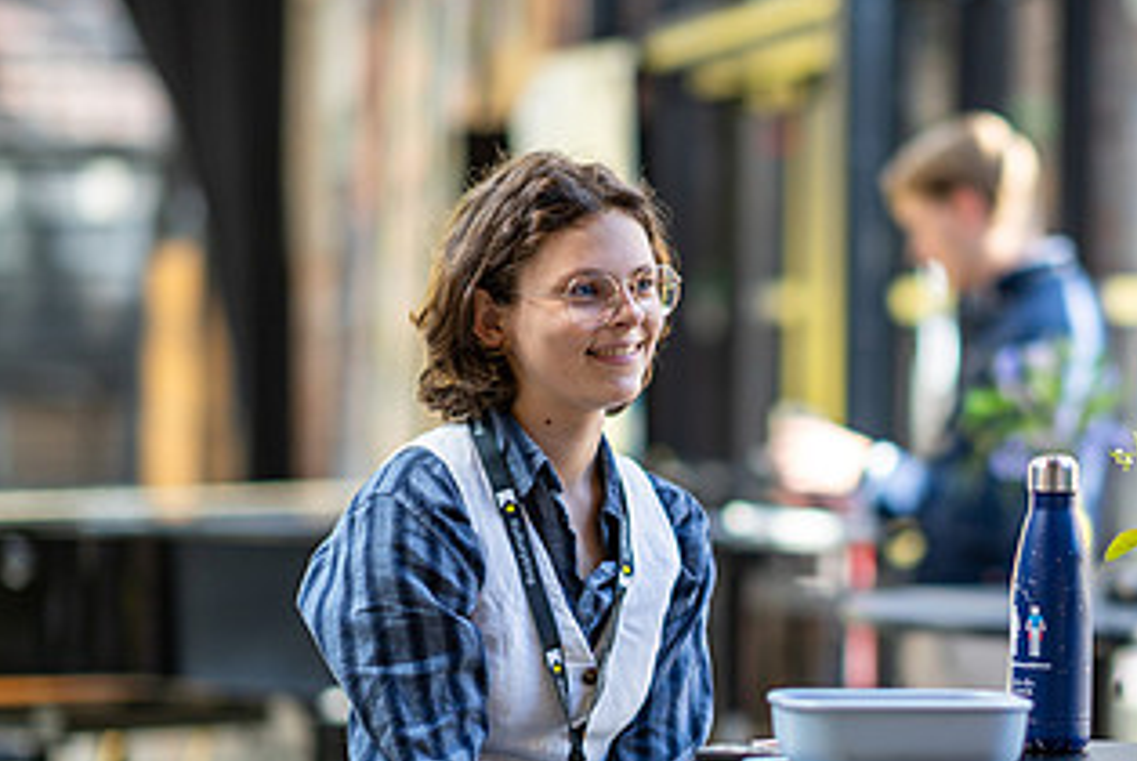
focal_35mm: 157
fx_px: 4963
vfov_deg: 8.8
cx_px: 865
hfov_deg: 13.0
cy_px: 506
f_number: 1.4
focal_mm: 85
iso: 125
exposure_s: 1/200
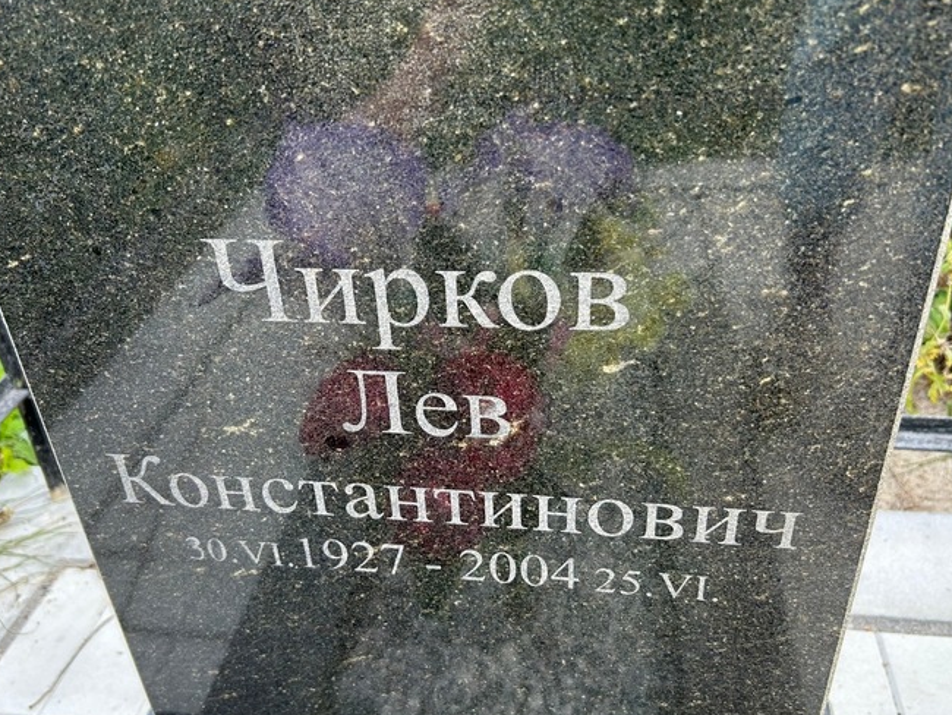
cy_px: 374
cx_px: 426
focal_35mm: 32
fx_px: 880
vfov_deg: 44.2
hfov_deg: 56.7
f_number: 1.5
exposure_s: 1/186
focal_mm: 5.7
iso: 40
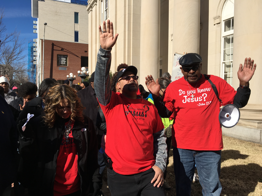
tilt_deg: -0.7
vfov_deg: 48.2
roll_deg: -1.0
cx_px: 131
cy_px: 98
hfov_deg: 61.7
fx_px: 219
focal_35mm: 29
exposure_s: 1/2137
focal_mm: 4.15
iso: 25
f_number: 2.2
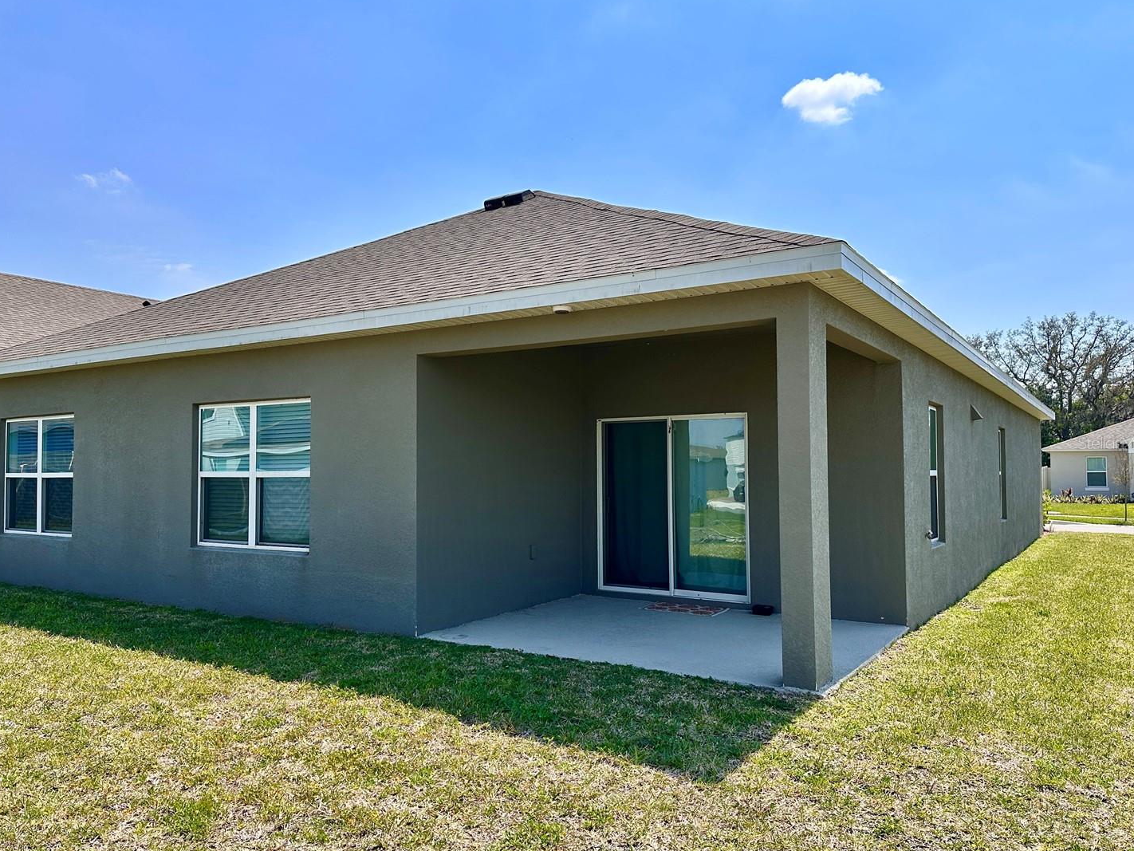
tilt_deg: +2.7
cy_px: 443
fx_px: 885
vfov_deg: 51.4
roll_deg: -1.0
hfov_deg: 65.2
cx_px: 515
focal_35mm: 27
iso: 80
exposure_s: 1/5525
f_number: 1.78
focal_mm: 6.86
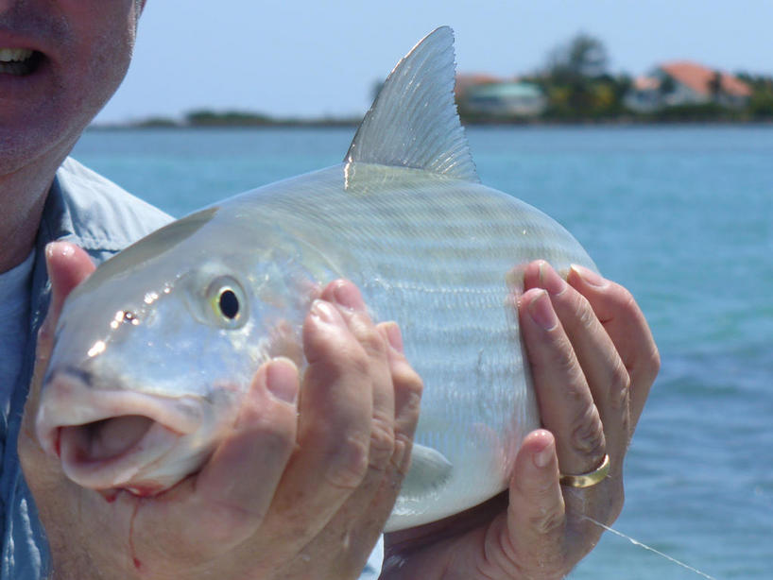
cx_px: 386
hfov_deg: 13.4
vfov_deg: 10.1
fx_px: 3284
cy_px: 290
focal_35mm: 147
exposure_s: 1/1000
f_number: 3.9
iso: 80
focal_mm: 24.3
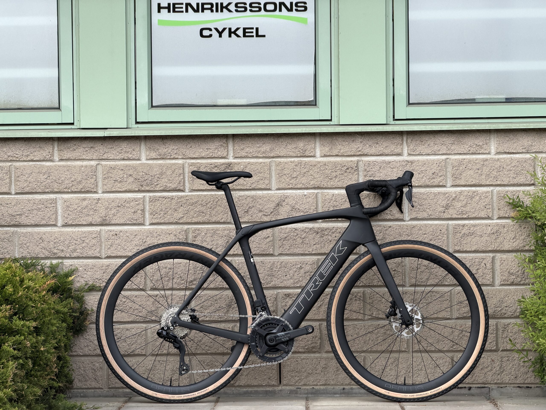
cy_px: 205
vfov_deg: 14.8
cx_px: 273
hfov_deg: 19.6
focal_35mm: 100
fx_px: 1577
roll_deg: +0.5
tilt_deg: +0.9
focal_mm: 16.89
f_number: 2.8
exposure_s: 1/214
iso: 50
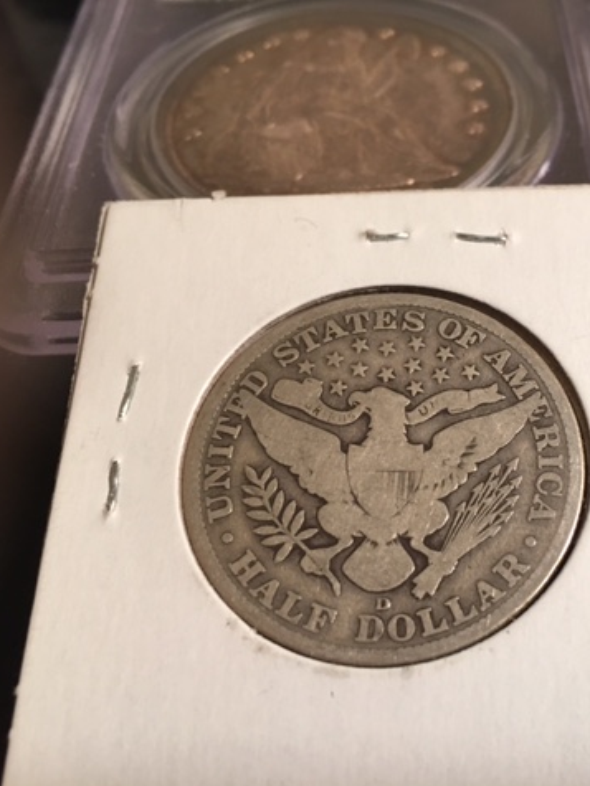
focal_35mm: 39
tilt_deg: -50.6
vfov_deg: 47.9
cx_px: 458
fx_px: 886
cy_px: 395
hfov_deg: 35.8
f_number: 2.2
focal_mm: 4.15
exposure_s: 1/15
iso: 50
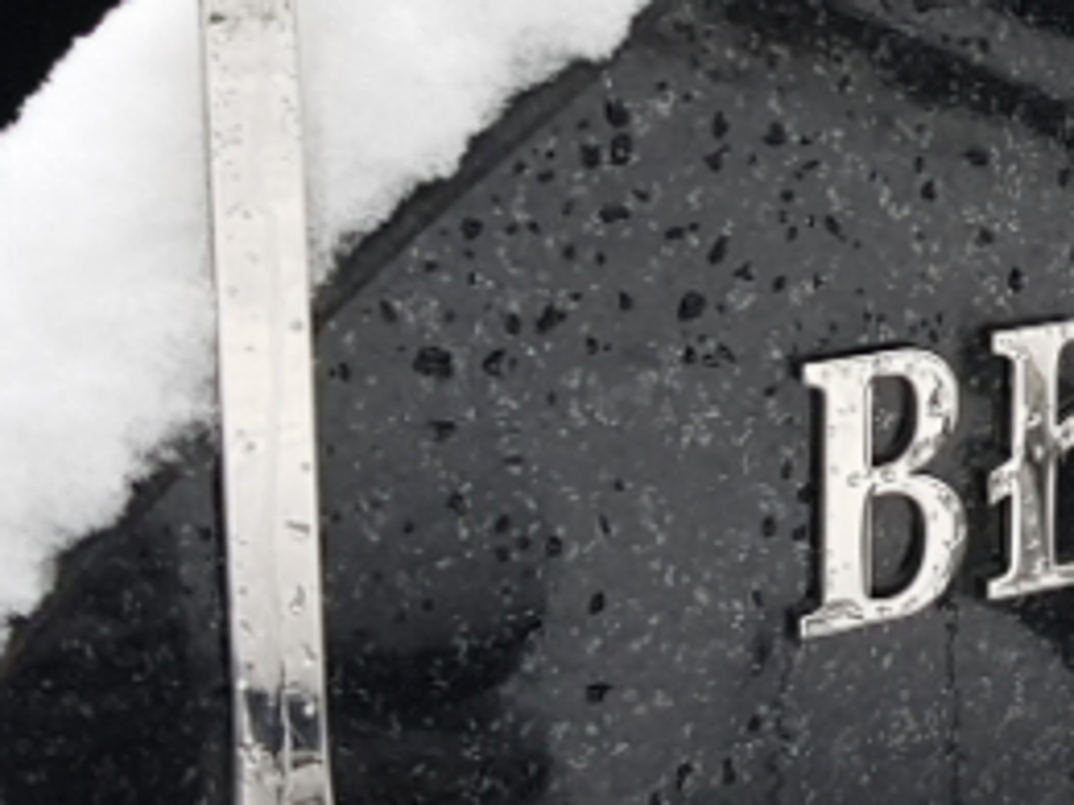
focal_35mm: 96
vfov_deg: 15.3
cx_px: 1268
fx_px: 2979
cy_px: 120
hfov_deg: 19.3
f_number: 1.7
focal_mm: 4.2
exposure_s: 1/235
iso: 40
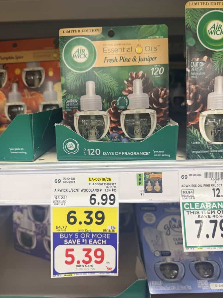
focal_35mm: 24
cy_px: 149
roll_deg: +1.2
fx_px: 206
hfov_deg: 56.8
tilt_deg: -17.4
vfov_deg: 71.6
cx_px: 112
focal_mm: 6.76
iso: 100
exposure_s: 1/60
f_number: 1.78
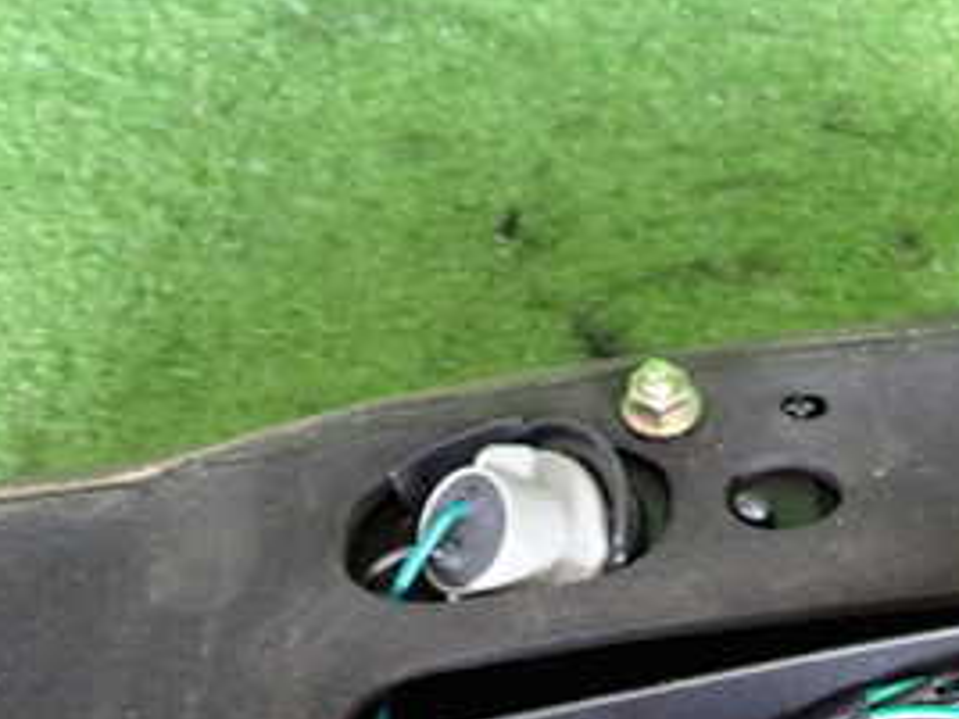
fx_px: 1551
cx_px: 880
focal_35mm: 56
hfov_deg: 32.5
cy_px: 705
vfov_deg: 25.0
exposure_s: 1/30
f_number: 2
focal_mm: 4.5
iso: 640
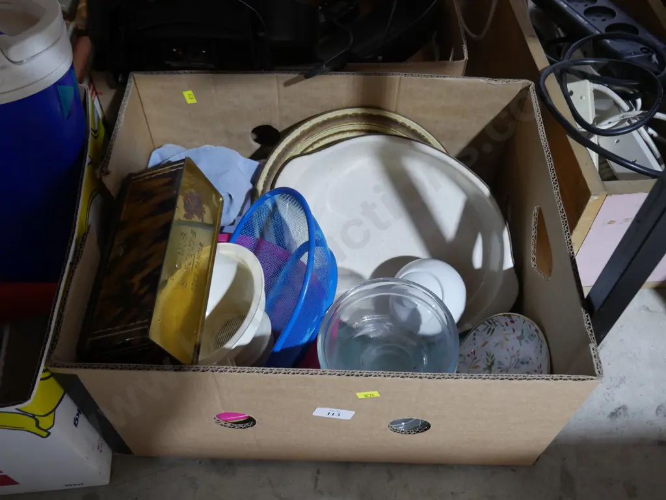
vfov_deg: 41.8
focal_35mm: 34
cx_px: 333
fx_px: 654
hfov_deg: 53.9
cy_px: 250
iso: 1250
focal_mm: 17
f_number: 4
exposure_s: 1/60
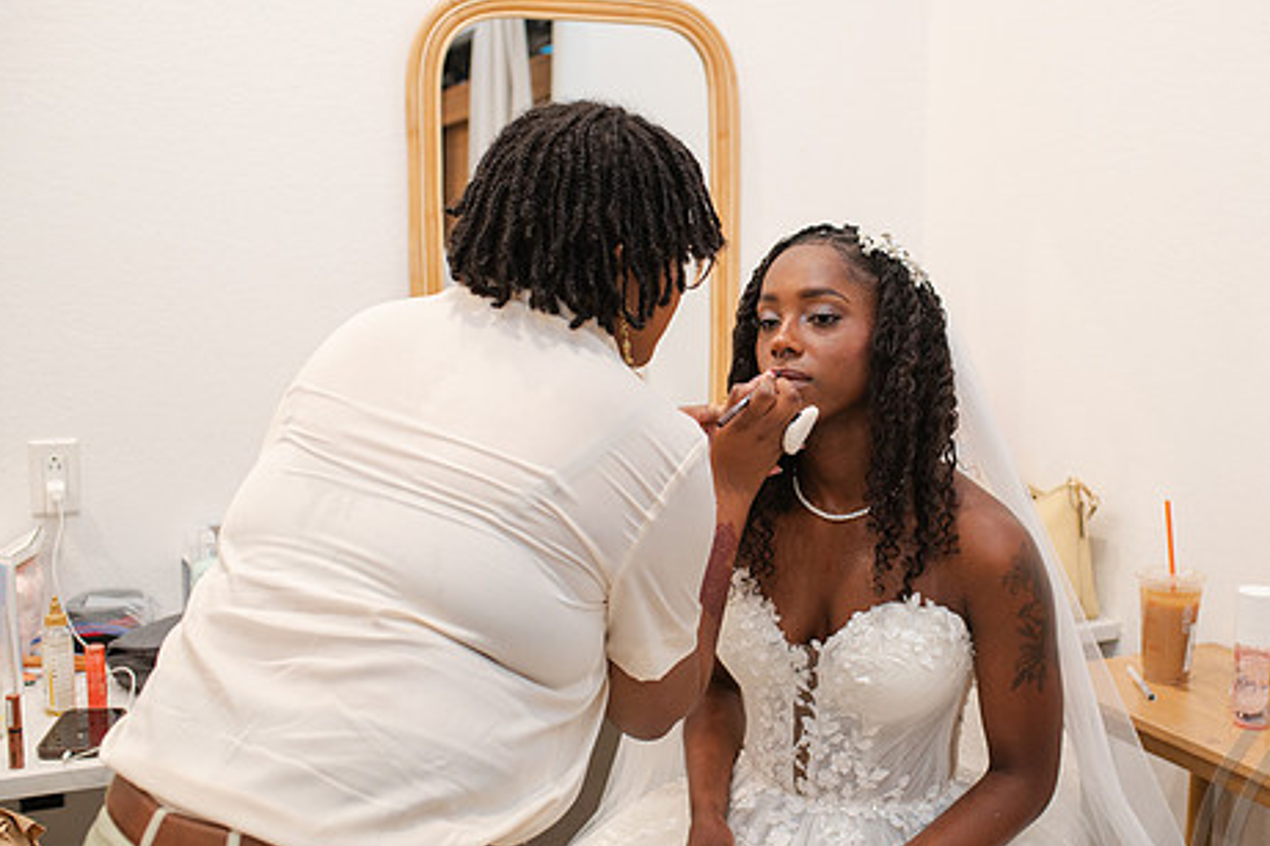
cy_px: 419
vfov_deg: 30.5
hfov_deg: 44.3
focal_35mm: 44
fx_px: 1552
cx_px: 760
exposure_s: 1/200
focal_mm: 35
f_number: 3.2
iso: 800
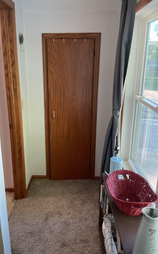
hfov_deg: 40.4
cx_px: 65
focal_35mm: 31
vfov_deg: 61.2
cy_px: 127
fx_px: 214
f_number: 1.8
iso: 160
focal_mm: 3
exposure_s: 1/60
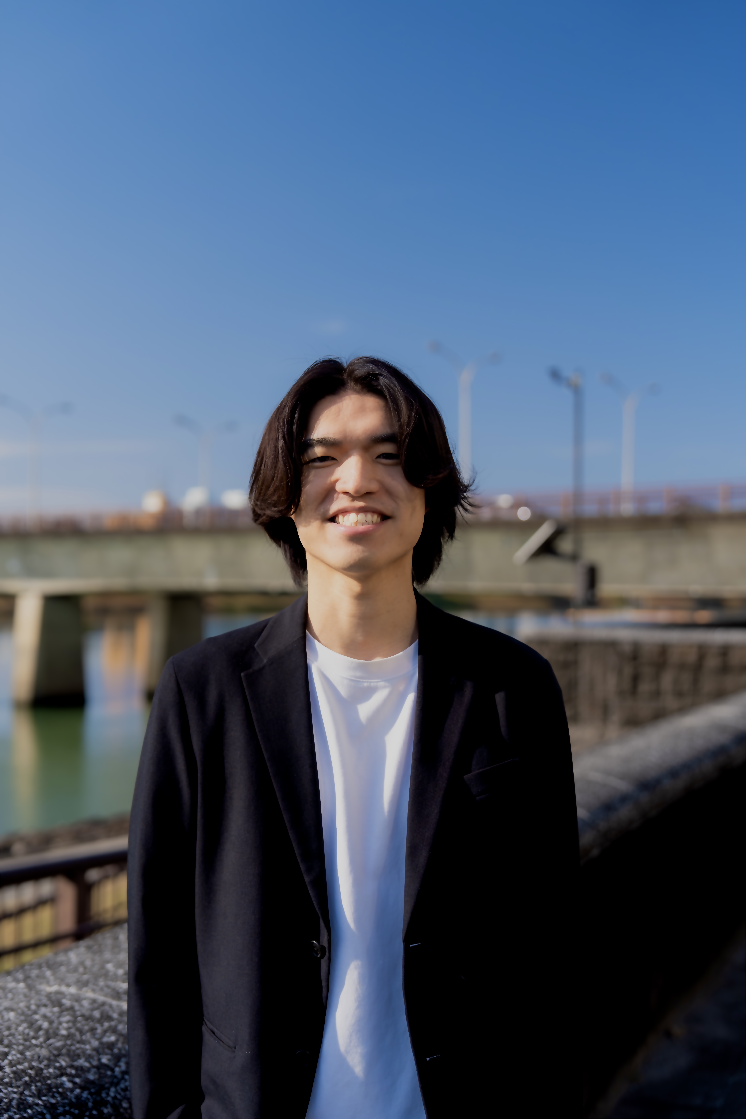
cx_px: 373
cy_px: 560
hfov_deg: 28.6
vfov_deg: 41.9
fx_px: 1461
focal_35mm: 47
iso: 125
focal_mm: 47
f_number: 2.8
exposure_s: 1/800
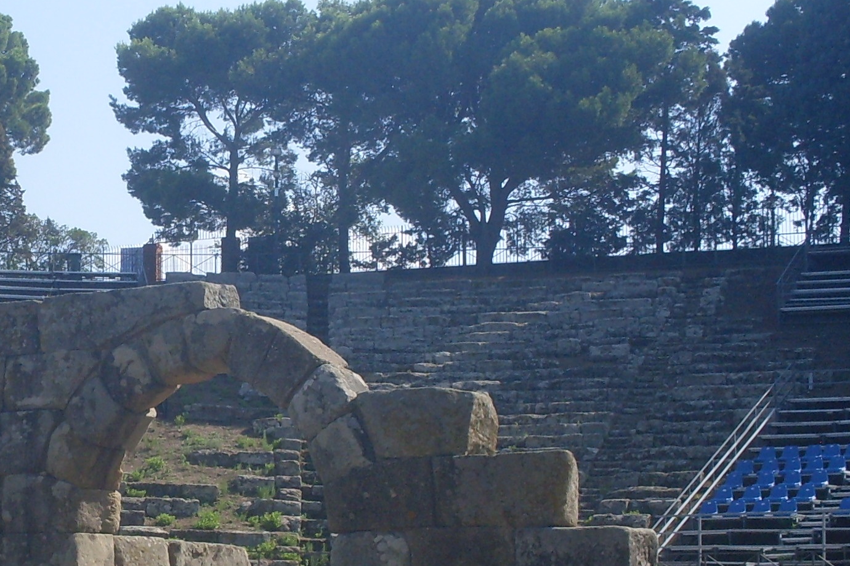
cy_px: 356
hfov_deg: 22.5
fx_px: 2078
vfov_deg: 15.5
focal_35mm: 88
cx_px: 54
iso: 80
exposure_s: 1/180
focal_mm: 6.3
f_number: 8.4
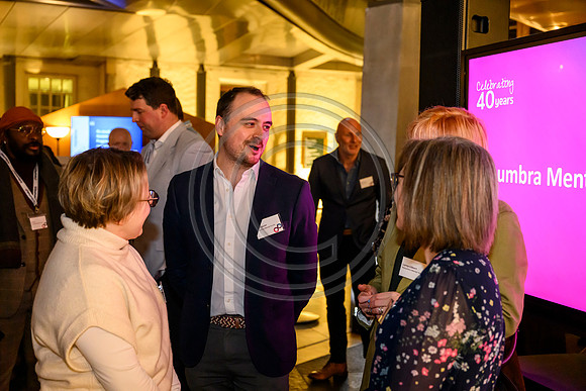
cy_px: 196
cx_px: 293
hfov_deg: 44.5
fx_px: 716
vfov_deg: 30.5
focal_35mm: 44
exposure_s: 1/125
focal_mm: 44
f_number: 4
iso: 6400
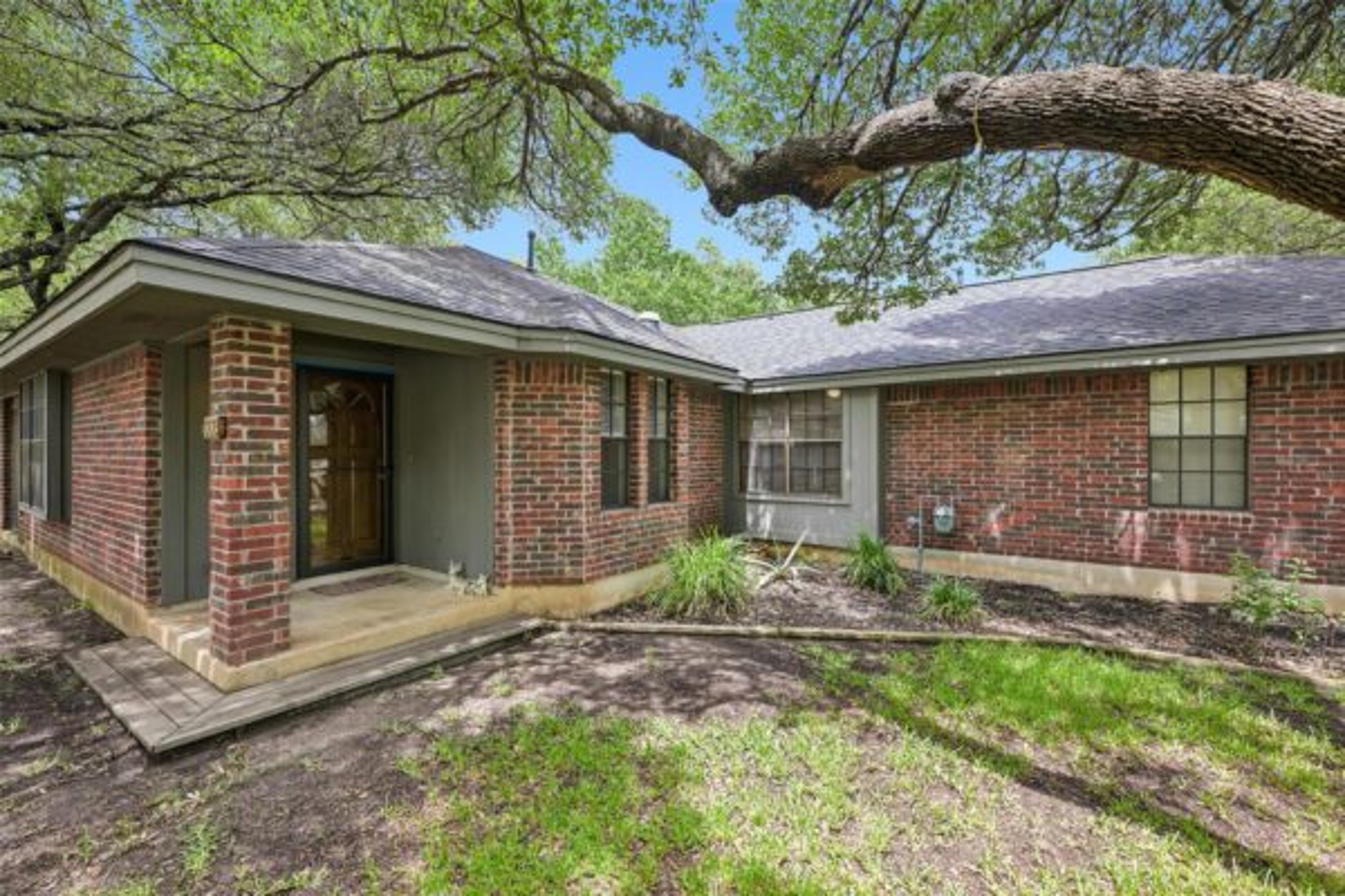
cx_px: 672
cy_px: 448
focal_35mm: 15
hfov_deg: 100.4
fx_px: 560
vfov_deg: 77.3
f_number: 6.7
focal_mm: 15
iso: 100
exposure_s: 1/45
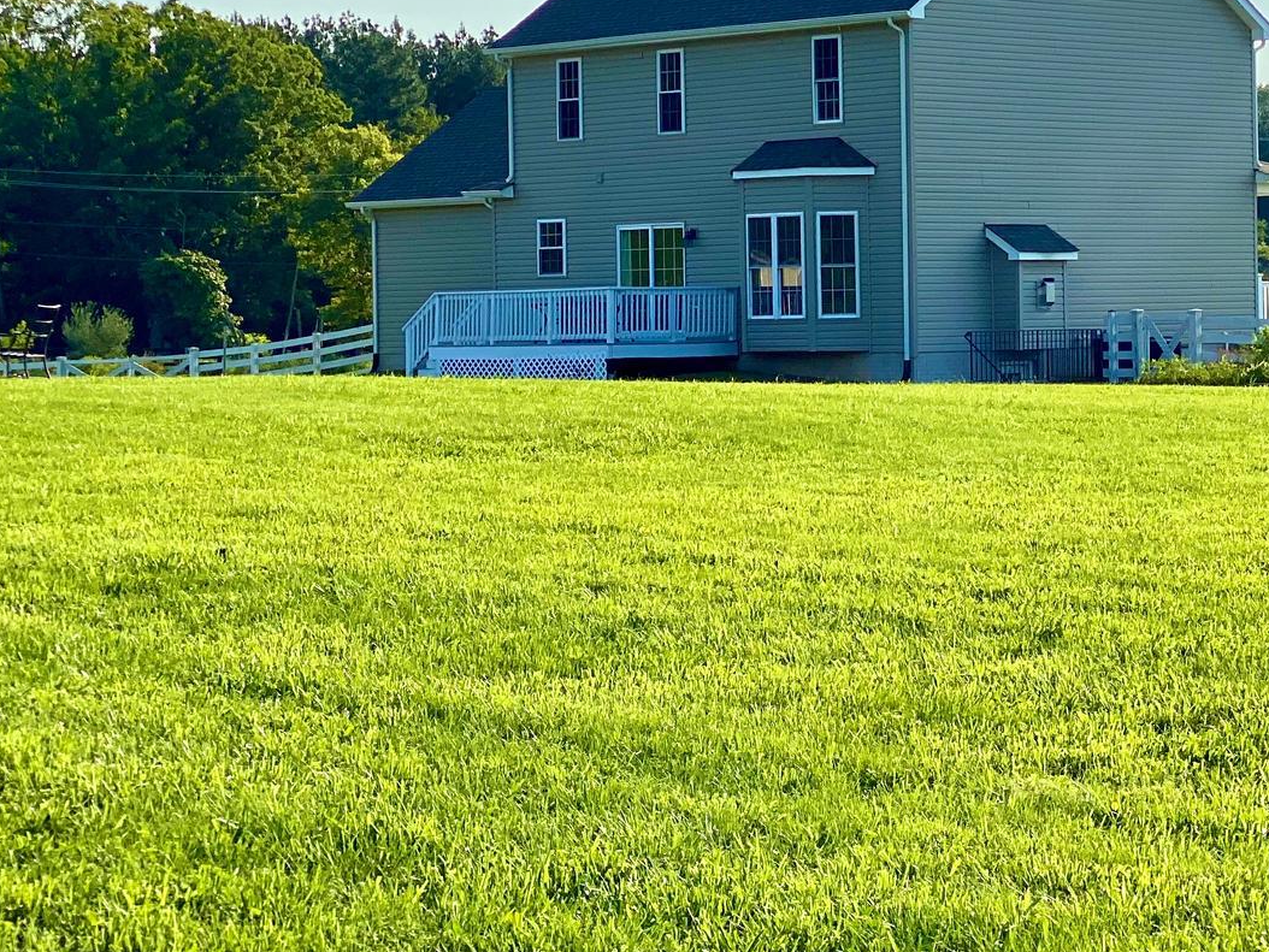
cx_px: 879
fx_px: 3703
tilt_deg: +0.8
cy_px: 348
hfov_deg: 19.4
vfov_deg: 14.6
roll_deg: +1.2
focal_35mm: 101
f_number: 2
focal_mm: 6
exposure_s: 1/1776
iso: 20
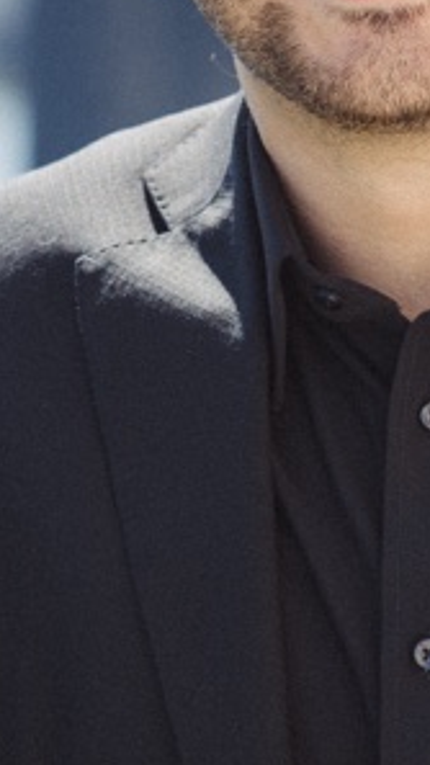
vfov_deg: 4.8
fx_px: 9104
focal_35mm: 449
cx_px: 337
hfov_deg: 2.7
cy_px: 214
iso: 40
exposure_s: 1/200
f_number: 4
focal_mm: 85
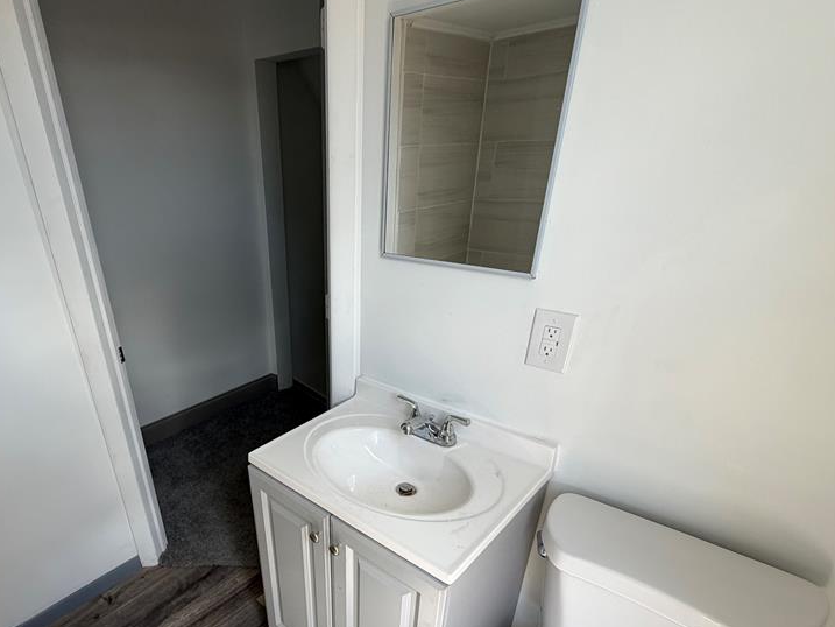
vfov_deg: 64.5
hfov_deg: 79.9
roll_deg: +2.5
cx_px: 303
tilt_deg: -28.1
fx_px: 483
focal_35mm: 20
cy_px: 410
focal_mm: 2.22
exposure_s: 1/121
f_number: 2.2
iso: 100
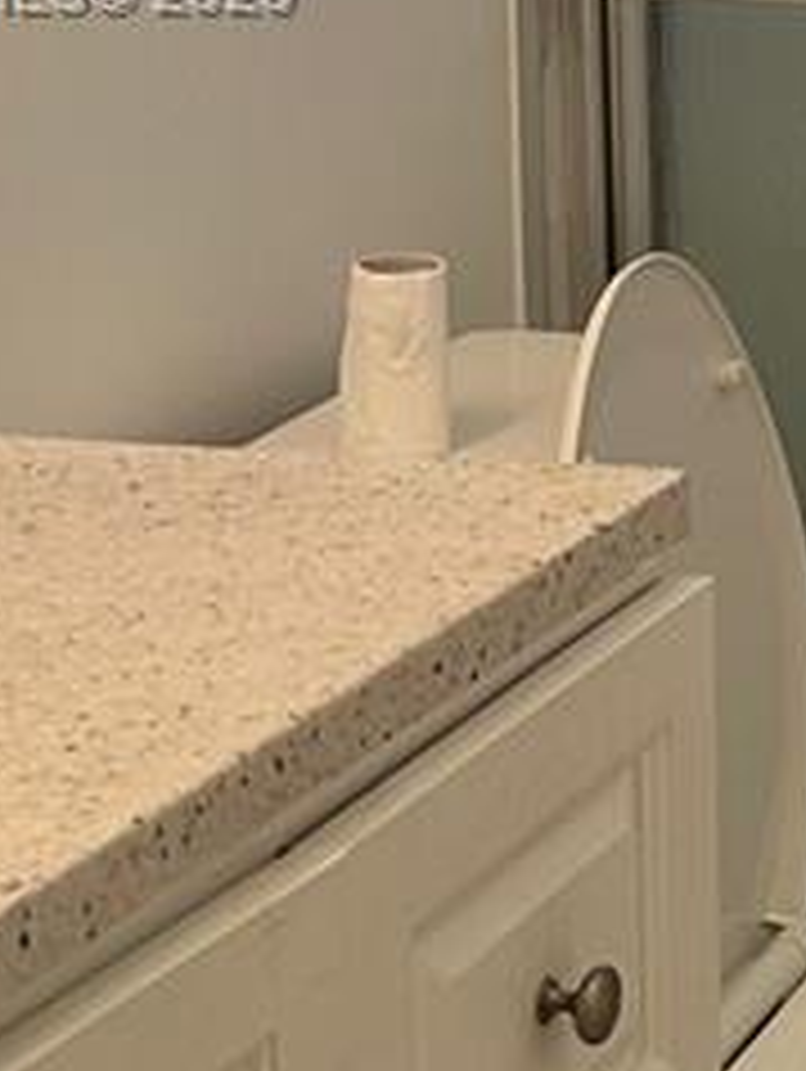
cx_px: 1486
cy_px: -4
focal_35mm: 121
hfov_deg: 11.3
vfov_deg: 15.9
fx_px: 3750
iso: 125
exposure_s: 1/120
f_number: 1.78
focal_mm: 6.86
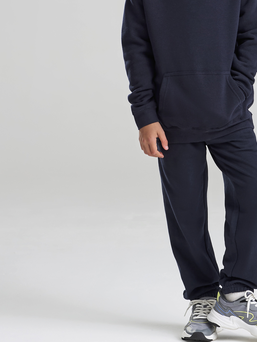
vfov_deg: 9.6
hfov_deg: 7.2
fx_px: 2029
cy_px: 92
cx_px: 168
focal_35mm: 205
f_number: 9
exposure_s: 1/160
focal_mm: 98
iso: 160
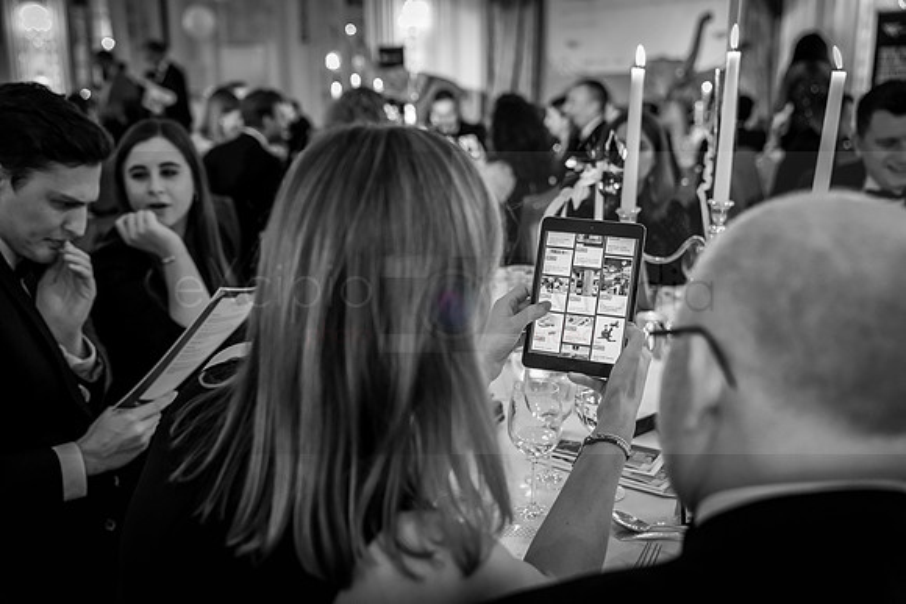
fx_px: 856
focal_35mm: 34
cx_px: 453
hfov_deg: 55.8
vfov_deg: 38.9
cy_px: 302
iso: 1600
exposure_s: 1/80
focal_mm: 34
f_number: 2.8
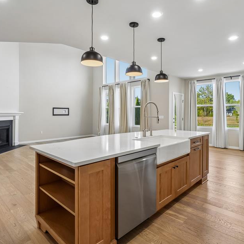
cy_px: 116
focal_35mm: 21
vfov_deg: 72.1
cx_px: 134
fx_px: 167
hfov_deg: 72.0
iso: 200
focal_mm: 10
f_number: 8
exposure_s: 1/30
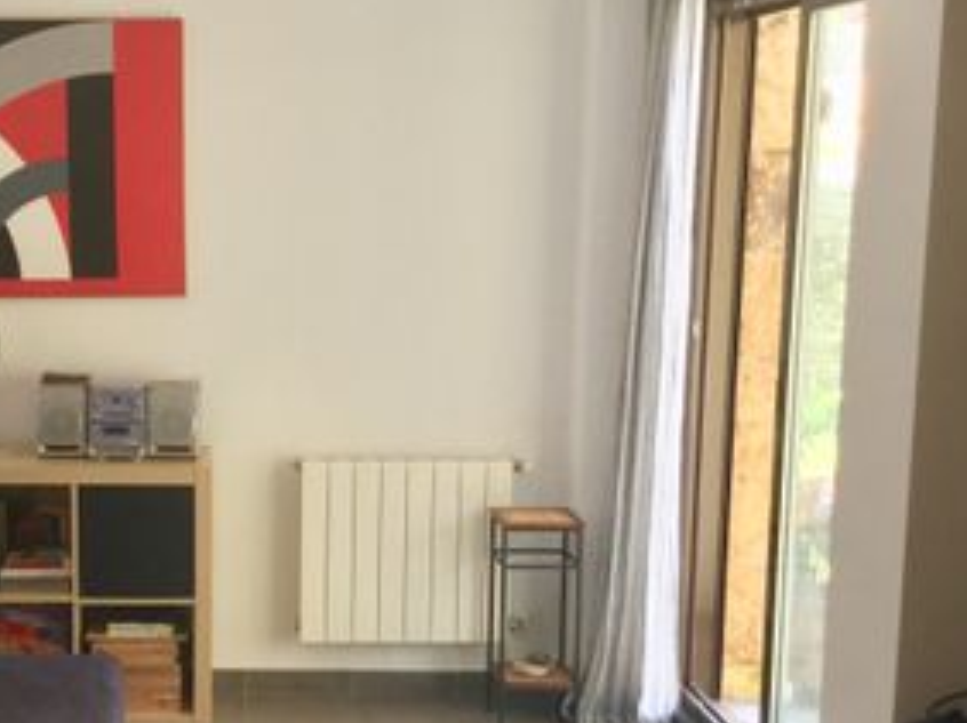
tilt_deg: -9.2
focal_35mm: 66
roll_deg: -0.8
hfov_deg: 28.9
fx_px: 1842
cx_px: 226
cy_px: 466
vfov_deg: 22.2
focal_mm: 3.3
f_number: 2.4
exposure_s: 1/33
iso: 64
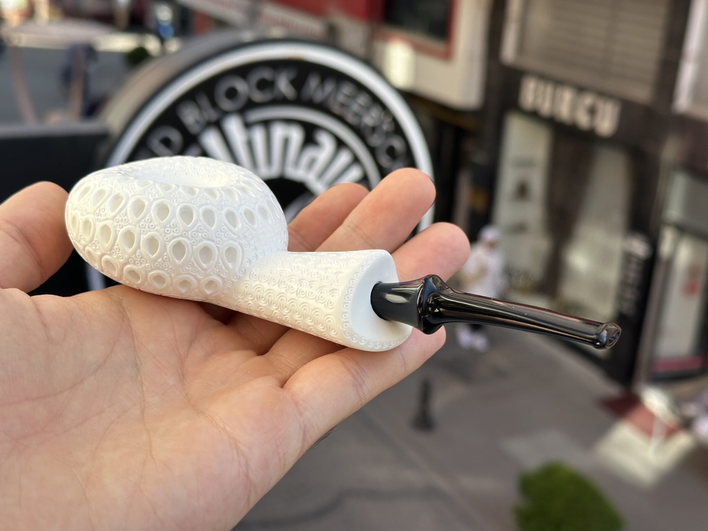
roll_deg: -4.4
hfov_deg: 39.7
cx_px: 354
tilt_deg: -20.7
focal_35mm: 48
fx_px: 982
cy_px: 266
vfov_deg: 30.3
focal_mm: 6.86
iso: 64
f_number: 1.78
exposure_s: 1/1095
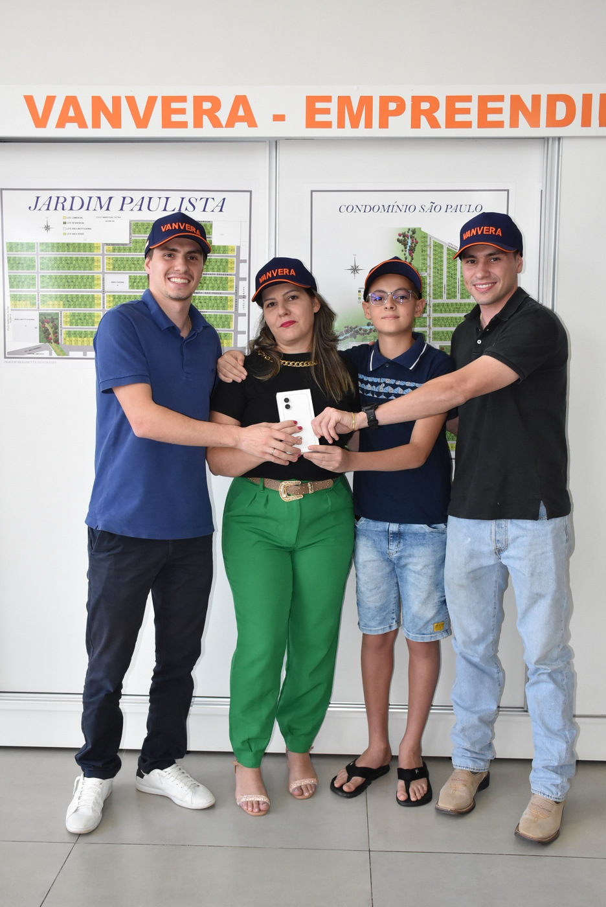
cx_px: 303
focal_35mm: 34
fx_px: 869
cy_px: 454
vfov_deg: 55.1
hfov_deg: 38.4
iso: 1600
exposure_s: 1/200
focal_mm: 23
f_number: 5.6
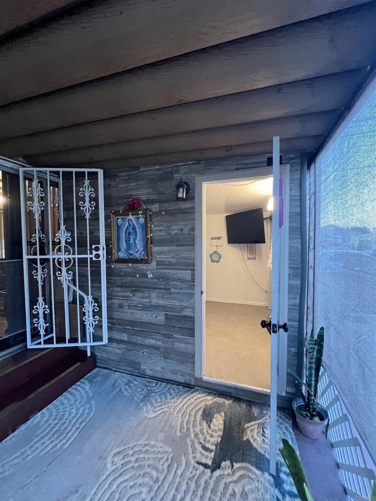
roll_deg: -0.6
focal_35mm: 13
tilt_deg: -1.4
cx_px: 188
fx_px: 188
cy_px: 250
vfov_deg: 106.2
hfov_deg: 89.9
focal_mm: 1.57
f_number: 1.8
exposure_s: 1/60
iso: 500
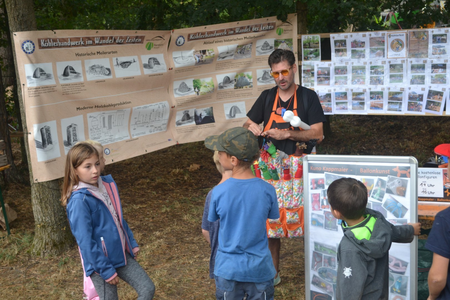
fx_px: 600
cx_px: 225
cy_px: 150
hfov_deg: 41.1
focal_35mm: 48
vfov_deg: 28.1
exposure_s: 1/125
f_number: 5.6
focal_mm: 32
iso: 320
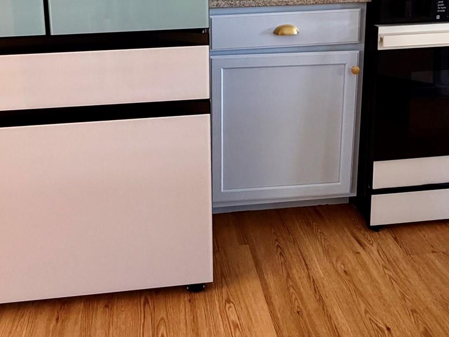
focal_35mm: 34
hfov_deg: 53.7
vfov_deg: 36.5
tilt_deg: -10.0
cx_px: 185
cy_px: -17
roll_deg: -0.4
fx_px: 441
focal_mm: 2.22
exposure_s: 1/60
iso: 250
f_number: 2.2
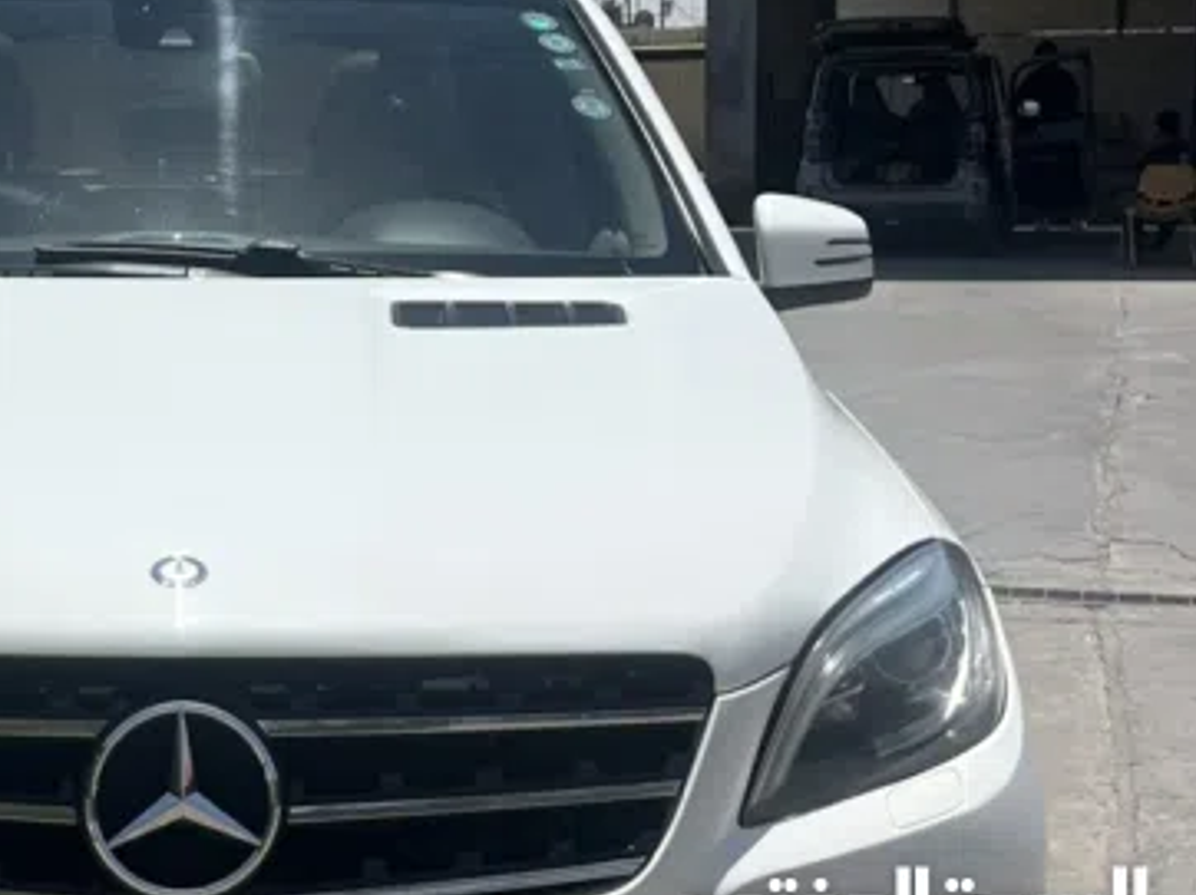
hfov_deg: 39.0
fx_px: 1588
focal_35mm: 46
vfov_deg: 31.4
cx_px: 172
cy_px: 390
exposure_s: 1/10309
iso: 50
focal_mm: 5.7
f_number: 1.5
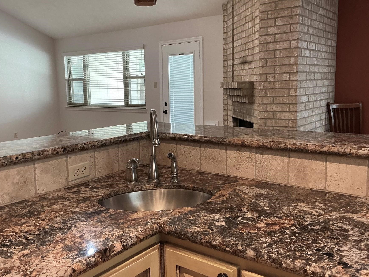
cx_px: 183
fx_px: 362
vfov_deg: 41.8
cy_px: 134
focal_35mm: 34
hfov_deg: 54.0
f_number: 1.8
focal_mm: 3
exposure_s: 1/60
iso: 125
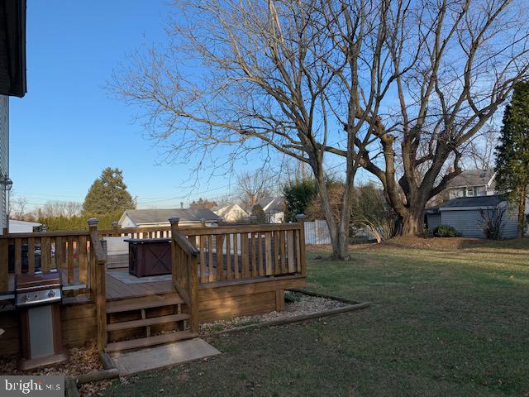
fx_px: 397
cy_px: 198
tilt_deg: +2.8
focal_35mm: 26
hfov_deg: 67.3
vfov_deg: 53.1
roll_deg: +2.1
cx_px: 264
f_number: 1.8
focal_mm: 4.25
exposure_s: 1/879
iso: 25
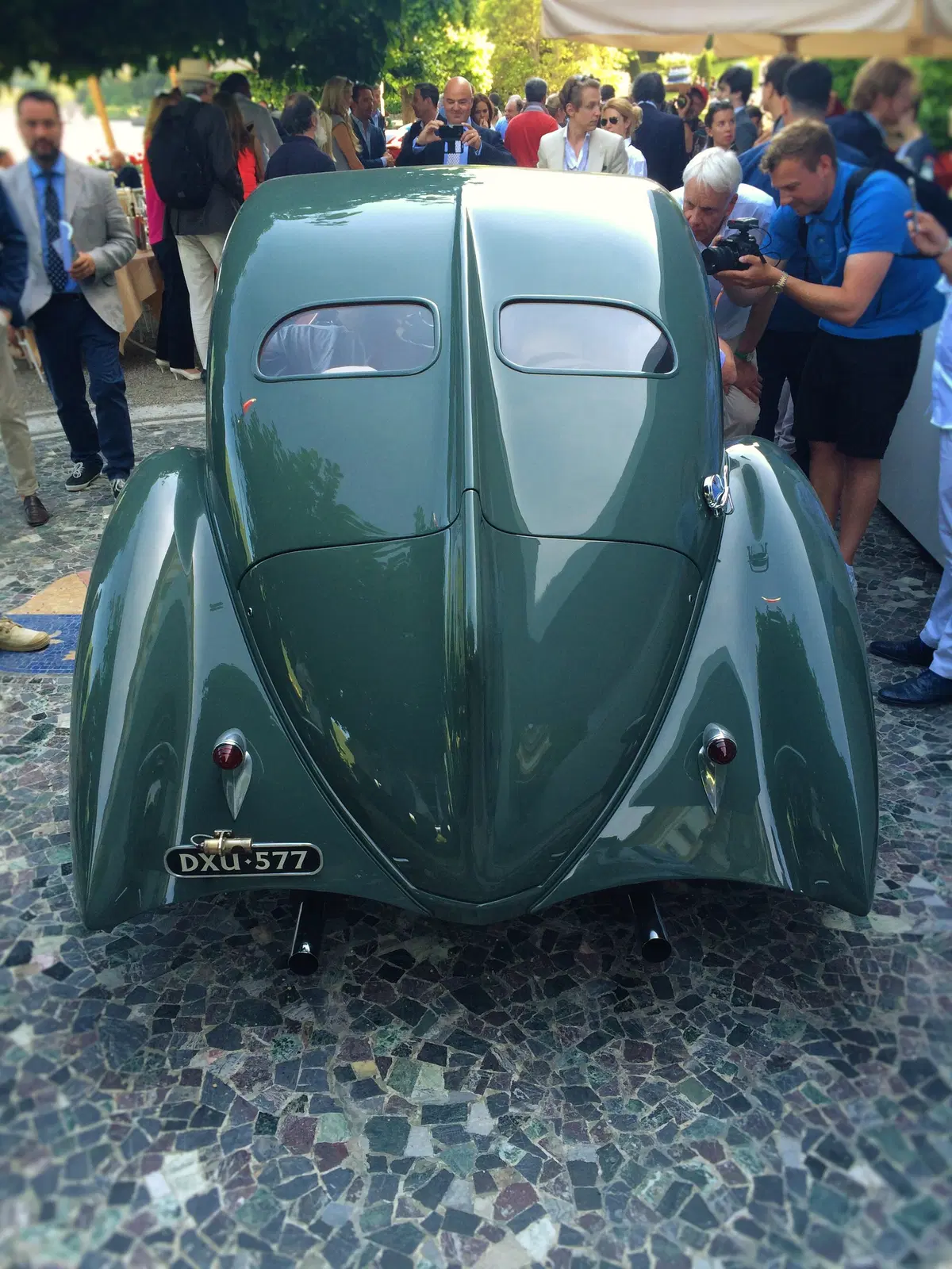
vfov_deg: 61.7
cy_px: 634
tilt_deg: -28.3
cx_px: 476
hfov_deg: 48.2
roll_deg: +1.7
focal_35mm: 29
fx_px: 1063
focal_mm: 4.15
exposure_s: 1/100
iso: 50
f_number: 2.2
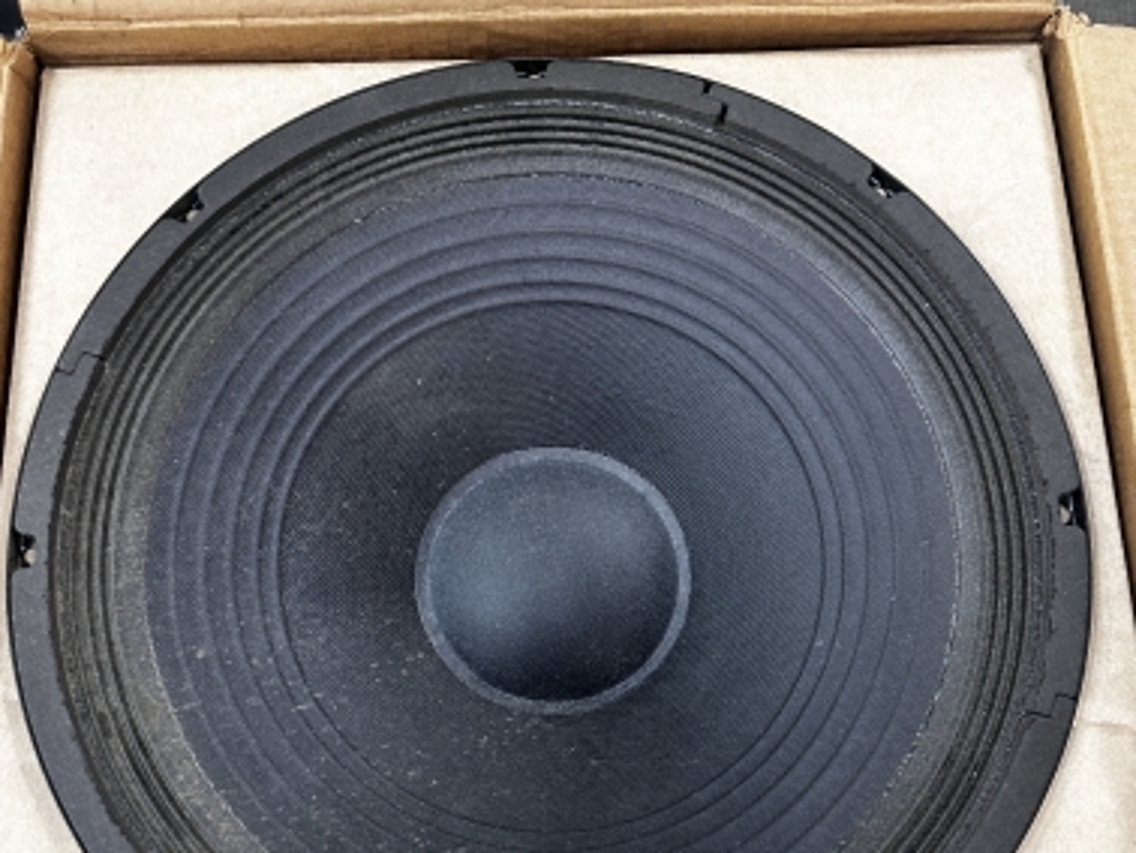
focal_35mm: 33
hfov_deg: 55.3
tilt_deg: -76.4
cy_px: 598
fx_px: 1084
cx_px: 568
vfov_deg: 42.2
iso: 200
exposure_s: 1/60
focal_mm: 6.86
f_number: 1.78
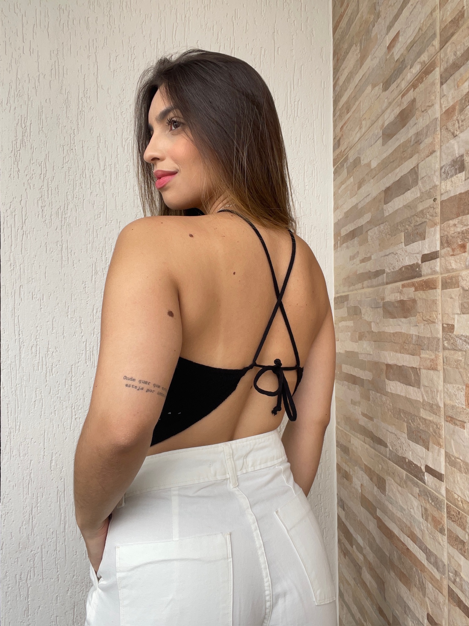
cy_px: 313
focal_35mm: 30
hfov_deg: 46.8
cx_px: 234
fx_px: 542
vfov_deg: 60.0
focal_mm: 2.71
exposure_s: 1/160
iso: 25
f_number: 2.2
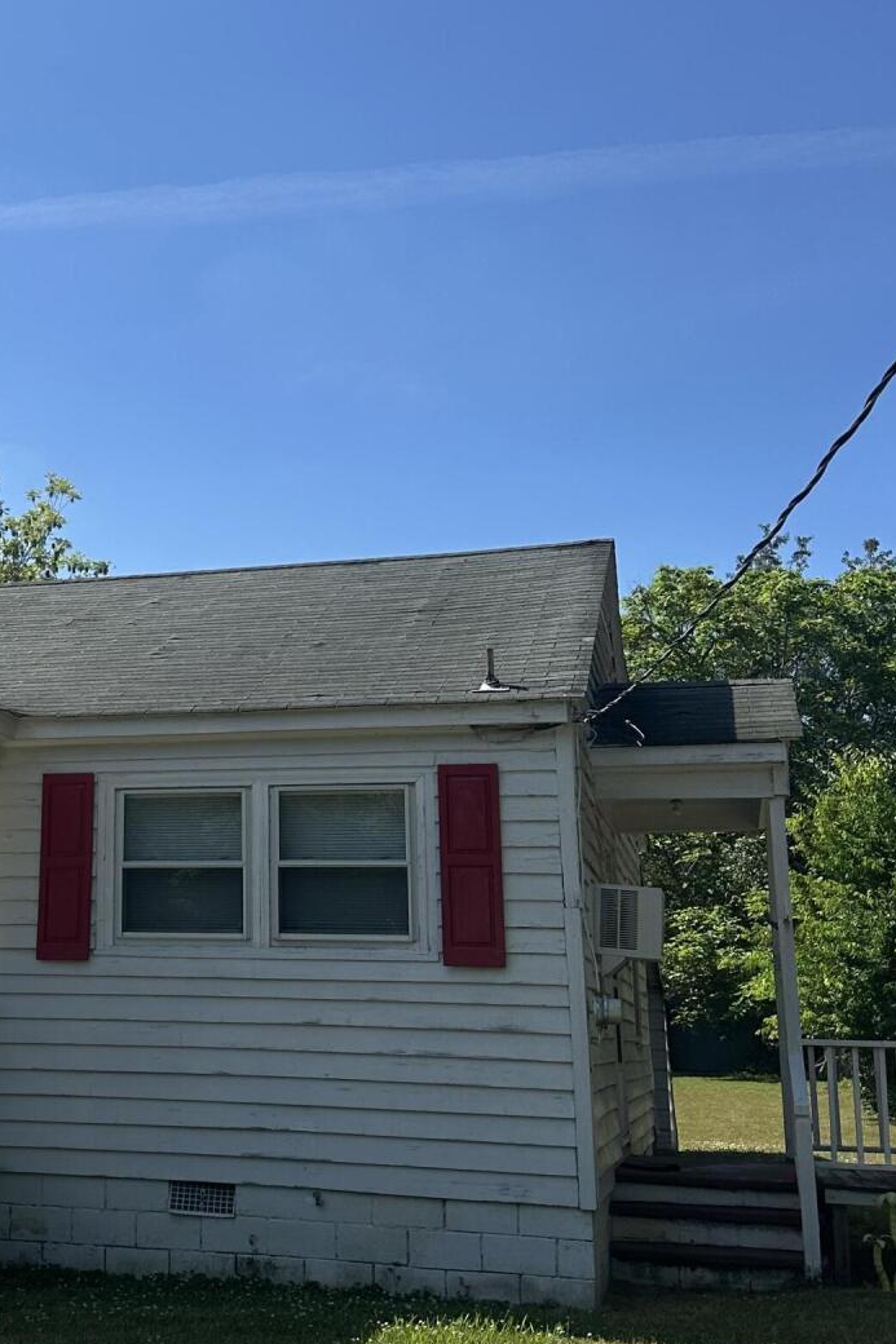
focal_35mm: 48
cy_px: 598
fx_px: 1792
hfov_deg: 27.1
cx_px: 93
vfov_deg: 41.1
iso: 80
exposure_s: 1/6211
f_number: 1.78
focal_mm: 6.86
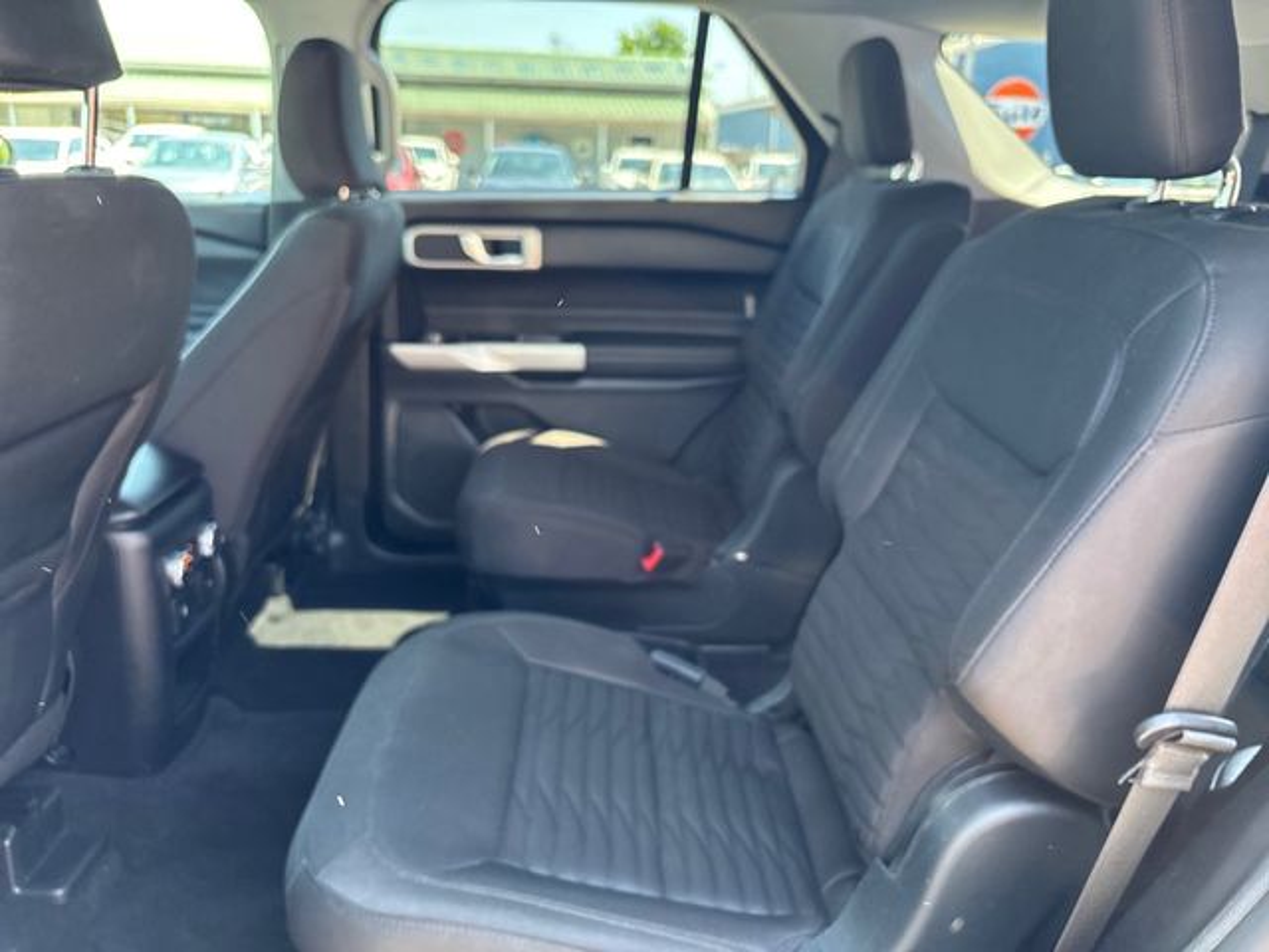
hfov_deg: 67.3
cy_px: 476
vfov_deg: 53.1
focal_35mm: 26
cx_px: 634
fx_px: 953
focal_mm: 5.96
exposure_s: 1/94
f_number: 1.6
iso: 125
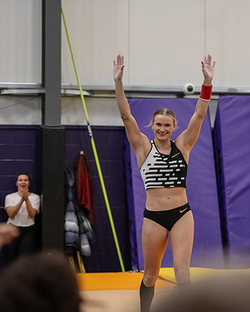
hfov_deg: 12.8
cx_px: 145
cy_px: 156
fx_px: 1118
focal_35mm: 121
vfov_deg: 15.9
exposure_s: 1/800
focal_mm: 85
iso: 6400
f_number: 2.8
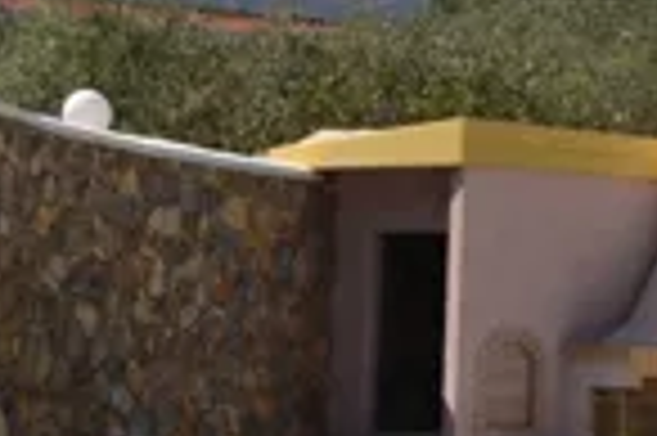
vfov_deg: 7.9
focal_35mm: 173
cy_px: 427
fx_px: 3154
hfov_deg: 11.6
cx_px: 846
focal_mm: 28
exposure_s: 1/200
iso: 100
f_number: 9
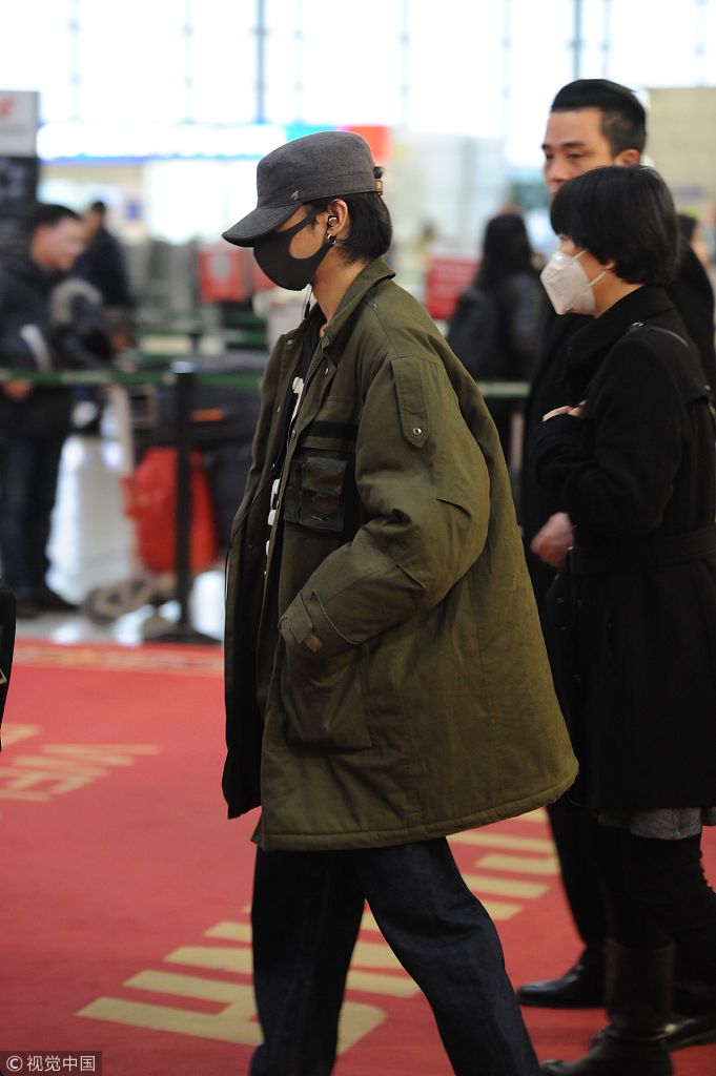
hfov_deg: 13.4
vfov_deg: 20.0
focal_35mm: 102
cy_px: 538
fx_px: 3048
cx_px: 358
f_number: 2.8
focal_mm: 102
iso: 3200
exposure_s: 1/80
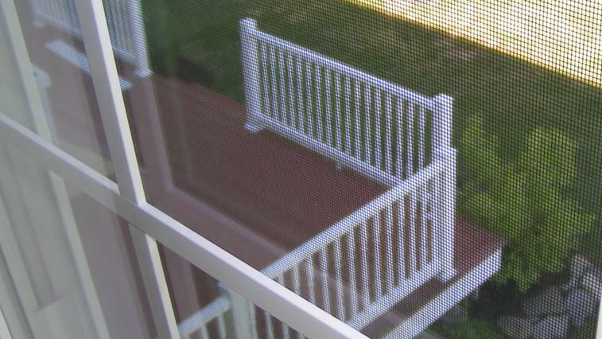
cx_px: 382
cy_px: 201
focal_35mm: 56
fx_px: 894
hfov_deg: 37.0
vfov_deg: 21.4
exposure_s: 1/100
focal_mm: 5.8
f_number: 2.8
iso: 50
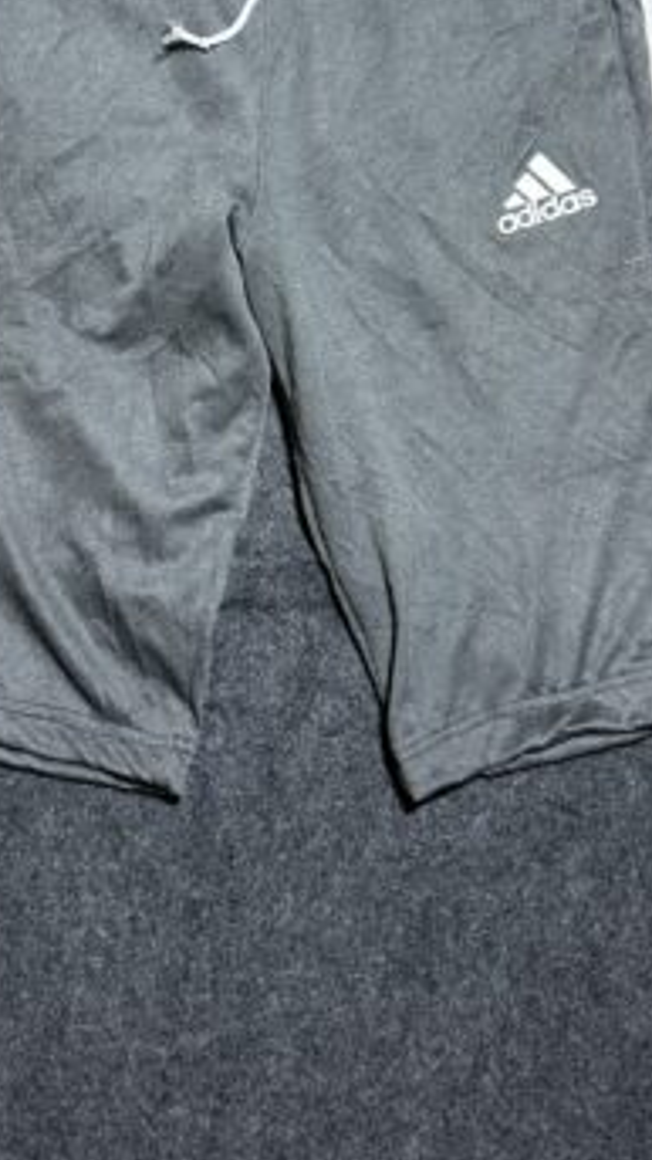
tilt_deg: -58.6
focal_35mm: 44
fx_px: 1352
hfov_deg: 27.0
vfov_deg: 45.7
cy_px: 387
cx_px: 247
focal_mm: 5.7
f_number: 1.5
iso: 125
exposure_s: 1/100
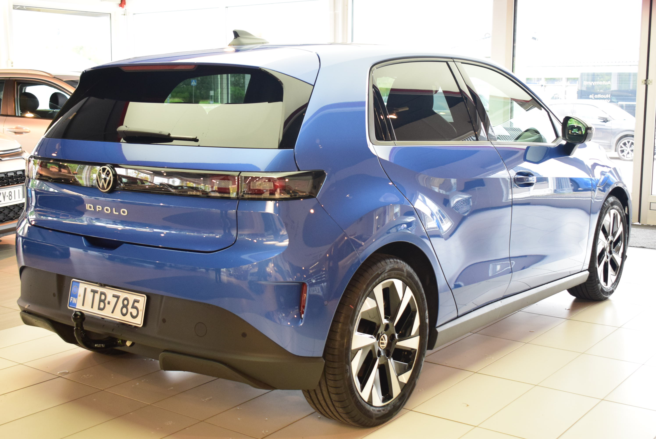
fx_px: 848
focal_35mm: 46
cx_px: 328
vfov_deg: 29.0
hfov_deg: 42.3
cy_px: 220
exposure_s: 1/80
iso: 1600
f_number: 4.2
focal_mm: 31
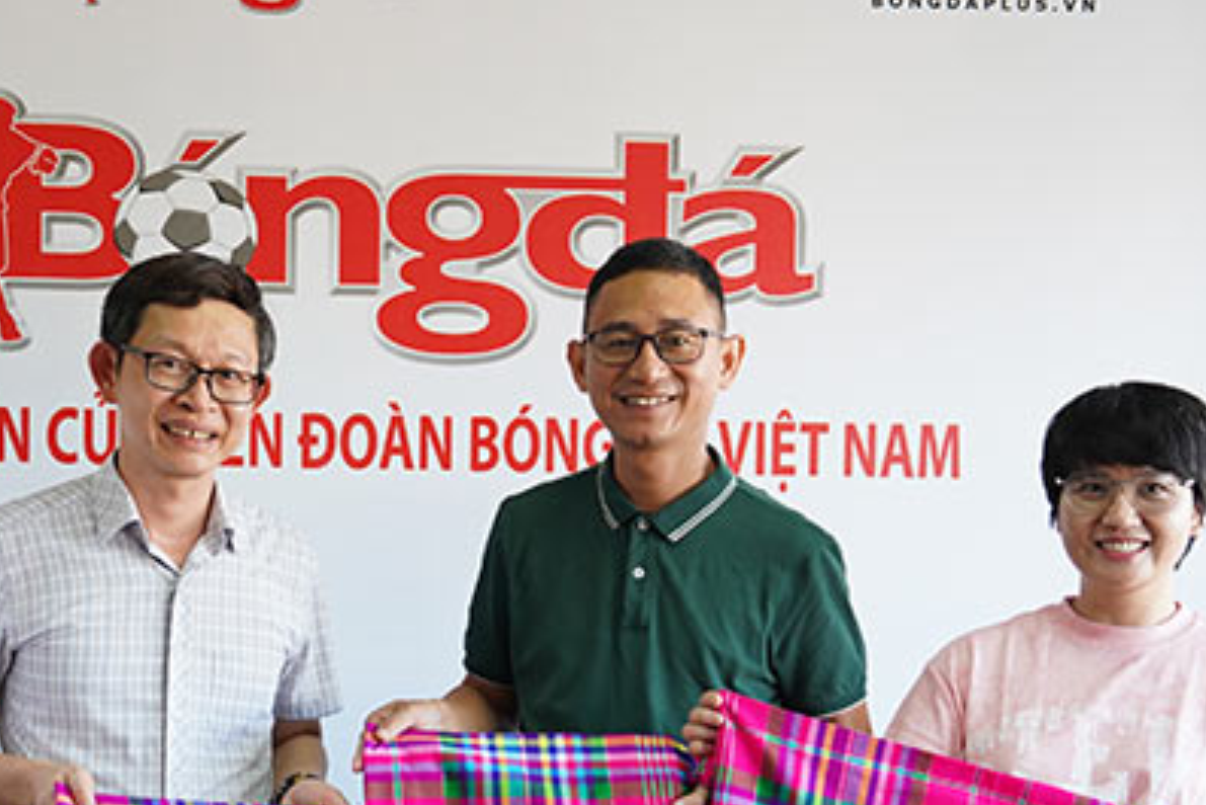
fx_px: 2580
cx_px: 404
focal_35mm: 77
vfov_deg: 17.7
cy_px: 560
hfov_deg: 26.2
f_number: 2.8
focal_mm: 45
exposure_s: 1/200
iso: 800
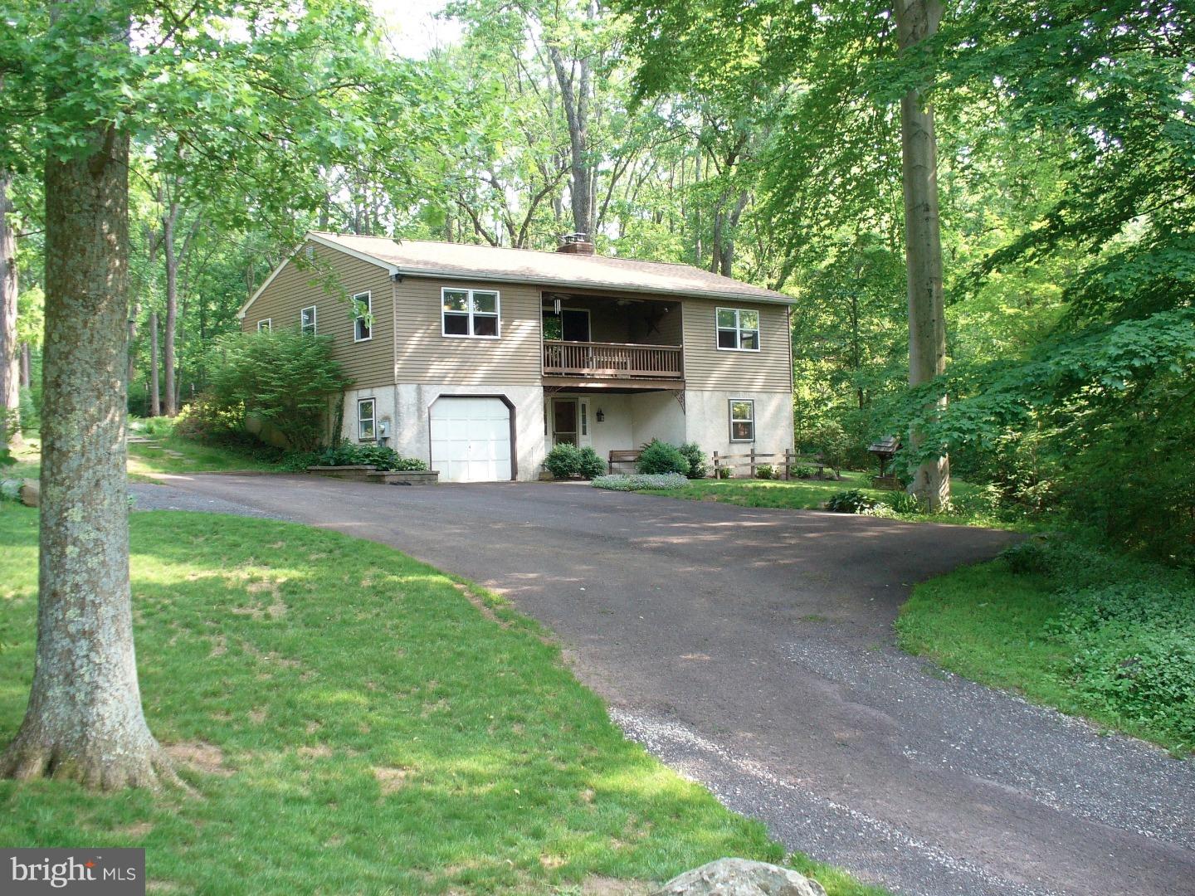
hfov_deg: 50.1
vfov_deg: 38.7
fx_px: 1277
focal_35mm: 37
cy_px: 448
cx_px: 598
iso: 100
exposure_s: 1/60
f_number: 2.8
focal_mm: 6.1
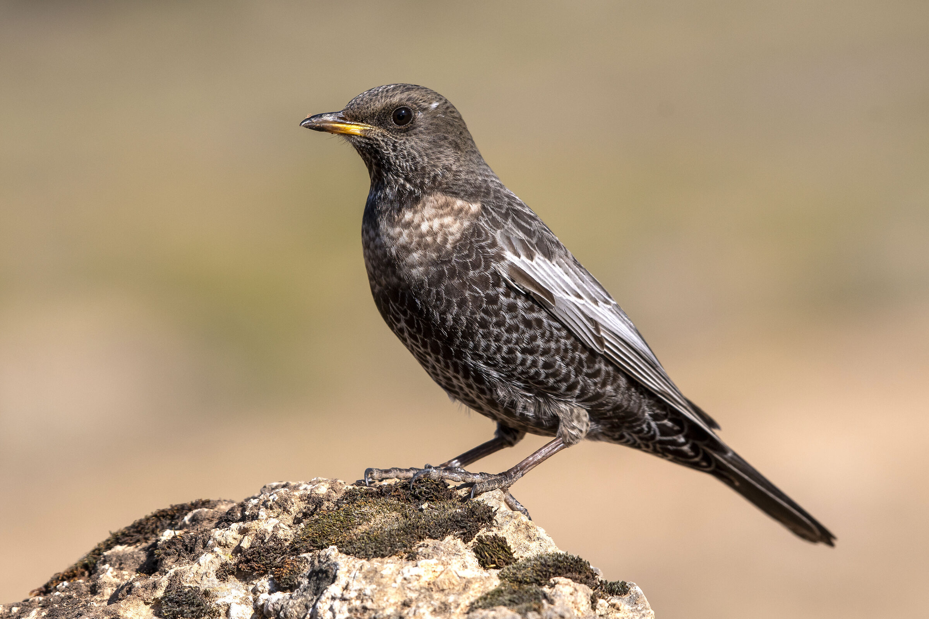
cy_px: 310
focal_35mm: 465
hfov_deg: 4.4
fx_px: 11999
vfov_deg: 3.0
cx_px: 464
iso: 320
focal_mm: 310
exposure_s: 1/800
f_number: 5.6
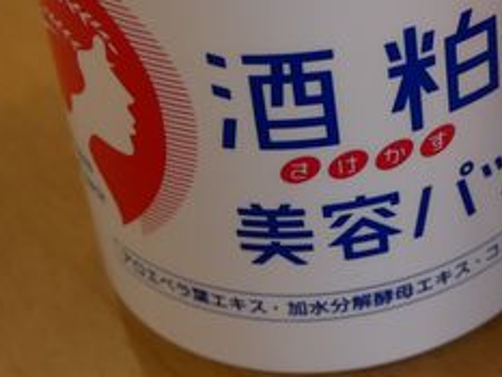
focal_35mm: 91
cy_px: -116
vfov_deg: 15.5
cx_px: 606
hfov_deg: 20.1
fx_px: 1320
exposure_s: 1/60
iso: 640
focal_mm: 13
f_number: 3.5
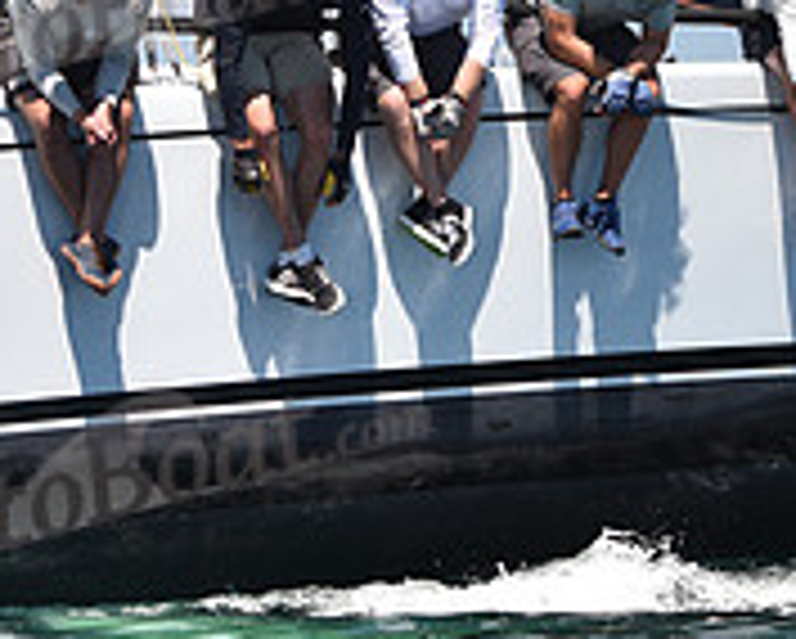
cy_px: 187
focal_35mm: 292
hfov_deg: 6.6
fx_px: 6887
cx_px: 670
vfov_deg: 5.3
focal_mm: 95
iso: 250
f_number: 4
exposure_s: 1/800
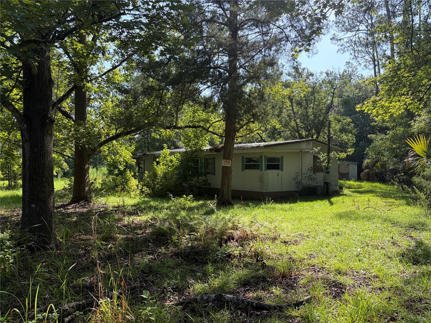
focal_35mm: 26
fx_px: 324
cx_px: 216
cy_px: 162
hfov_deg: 67.3
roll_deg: +0.1
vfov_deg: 53.1
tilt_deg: +1.3
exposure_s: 1/1048
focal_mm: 5.96
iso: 50
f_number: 1.6
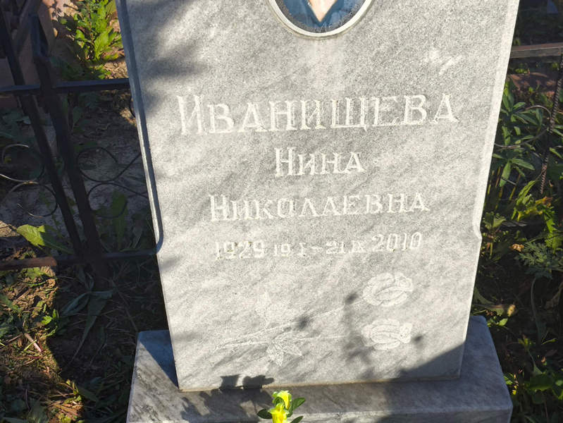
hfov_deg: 38.2
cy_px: 212
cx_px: 282
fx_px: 814
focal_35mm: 50
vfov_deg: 29.1
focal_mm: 4.71
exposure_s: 1/1118
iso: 50
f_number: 1.7
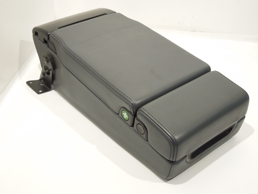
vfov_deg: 30.3
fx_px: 358
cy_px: 97
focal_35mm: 48
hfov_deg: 39.7
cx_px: 129
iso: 400
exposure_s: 1/25
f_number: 4
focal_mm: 8.7
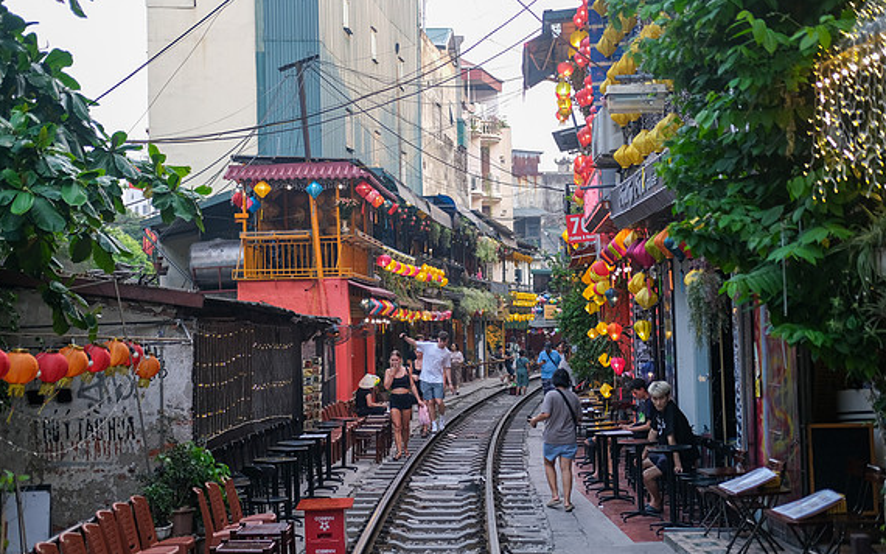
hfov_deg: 36.9
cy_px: 272
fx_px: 1328
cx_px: 441
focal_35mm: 55
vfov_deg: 23.5
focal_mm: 35
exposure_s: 1/340
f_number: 2
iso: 160
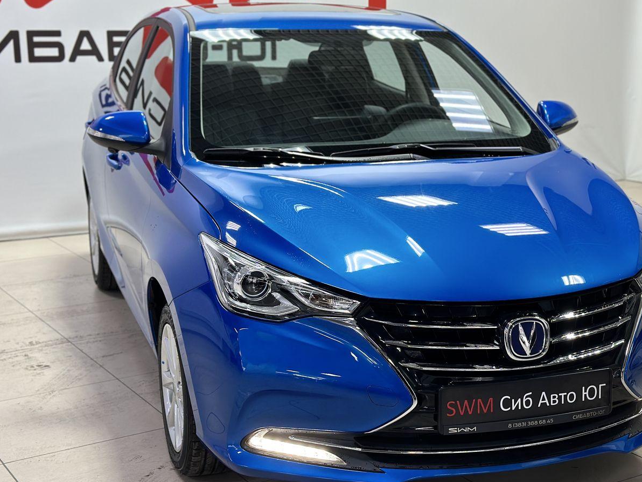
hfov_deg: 33.2
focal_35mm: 58
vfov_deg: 25.2
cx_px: 370
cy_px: 278
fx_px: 1076
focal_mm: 6.86
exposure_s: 1/100
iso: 160
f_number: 1.78
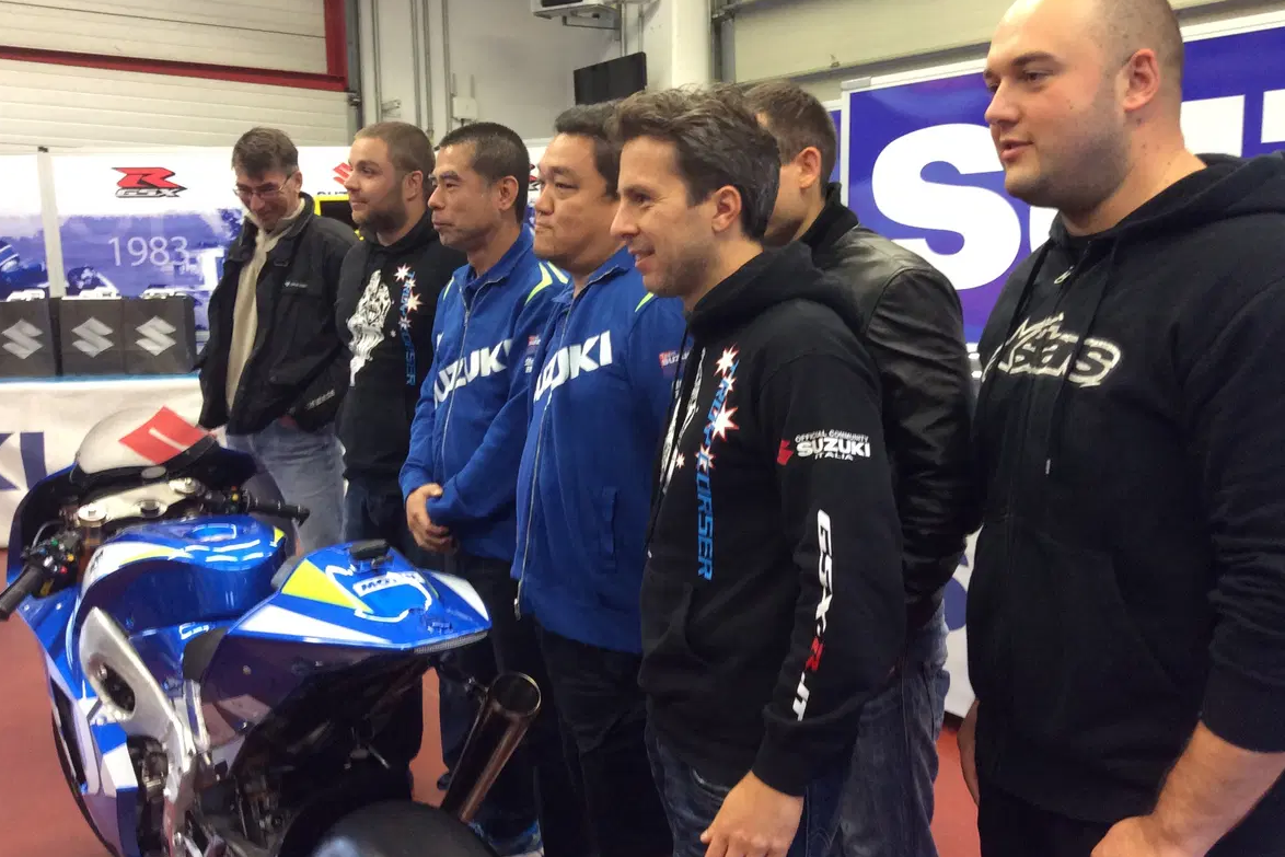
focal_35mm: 35
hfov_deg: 54.4
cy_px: 442
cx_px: 650
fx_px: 1249
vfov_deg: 37.9
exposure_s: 1/24
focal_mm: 3.3
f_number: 2.4
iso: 125
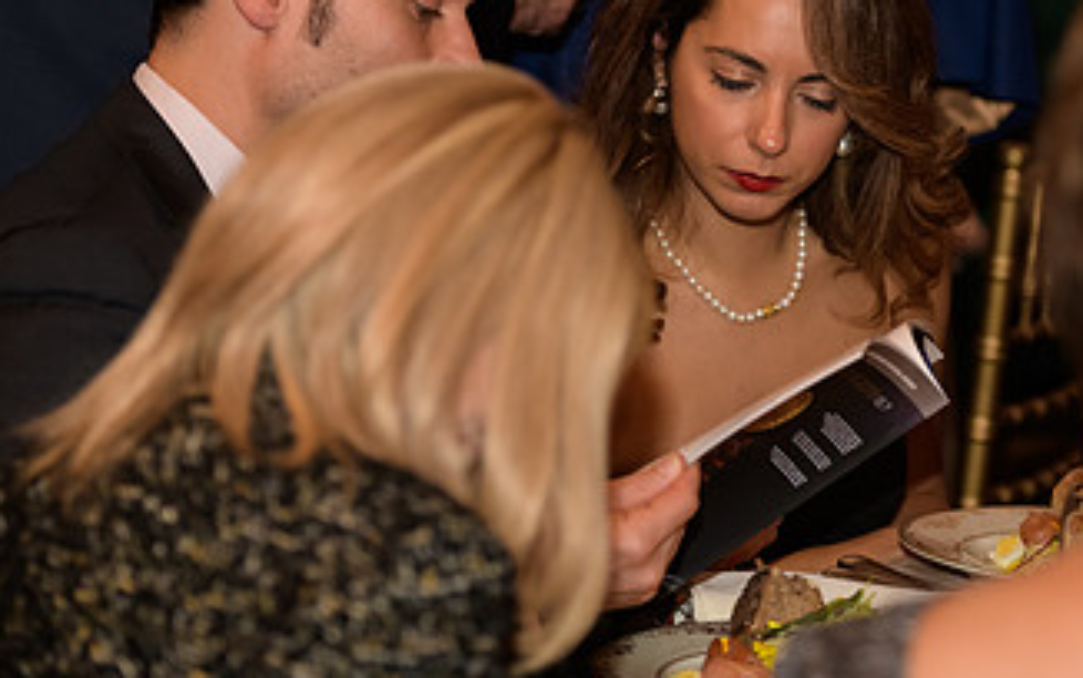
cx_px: 764
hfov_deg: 11.3
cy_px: 158
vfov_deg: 7.1
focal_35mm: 185
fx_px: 5462
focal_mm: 102
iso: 1250
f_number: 3.2
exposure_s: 1/125
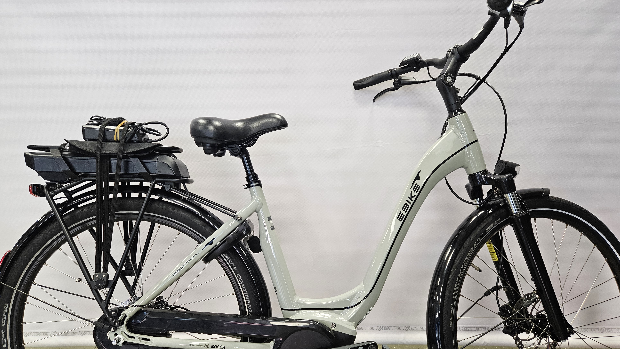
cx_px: 311
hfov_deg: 71.9
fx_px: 427
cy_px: 202
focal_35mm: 26
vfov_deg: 44.2
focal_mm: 5.4
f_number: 1.8
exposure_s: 1/180
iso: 200
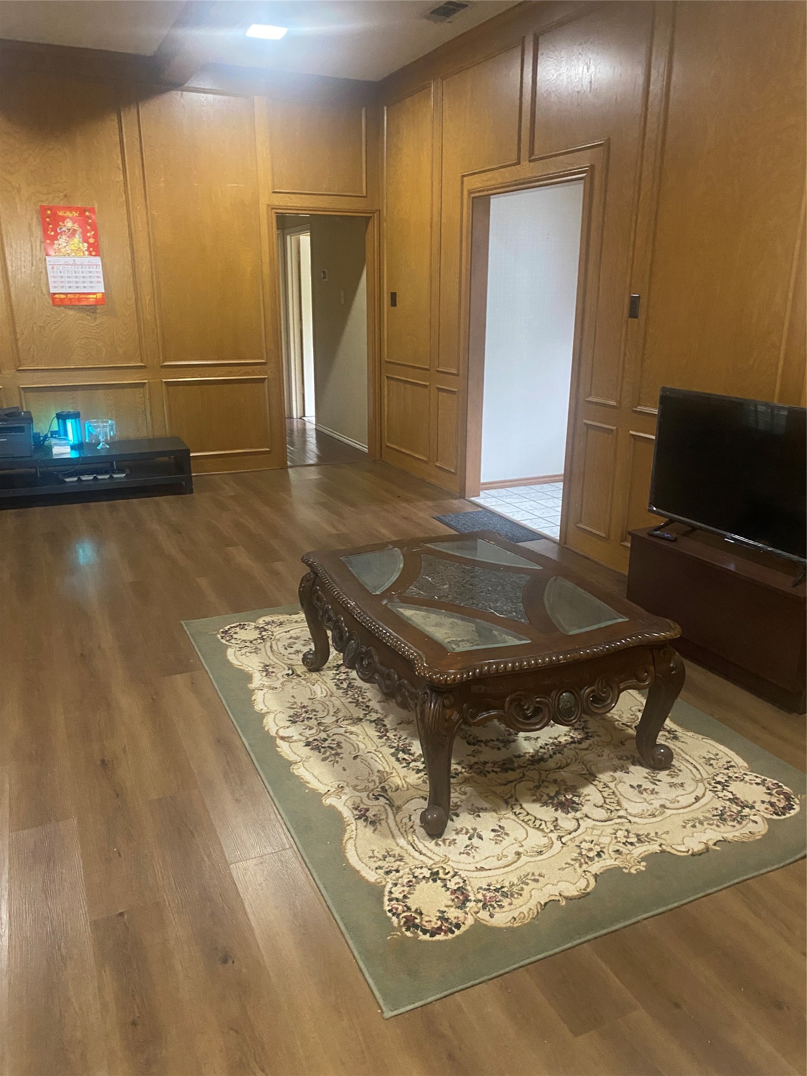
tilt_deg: -16.6
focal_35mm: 26
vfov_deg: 67.3
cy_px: 538
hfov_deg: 53.1
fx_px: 808
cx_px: 404
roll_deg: +0.5
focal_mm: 4.25
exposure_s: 1/30
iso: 640
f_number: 1.8
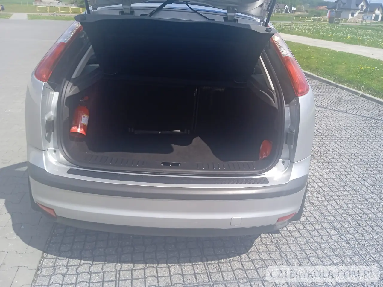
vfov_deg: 49.7
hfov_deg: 63.4
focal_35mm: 28
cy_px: 144
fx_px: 310
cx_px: 192
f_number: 2.2
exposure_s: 1/699
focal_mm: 3.43
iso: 100
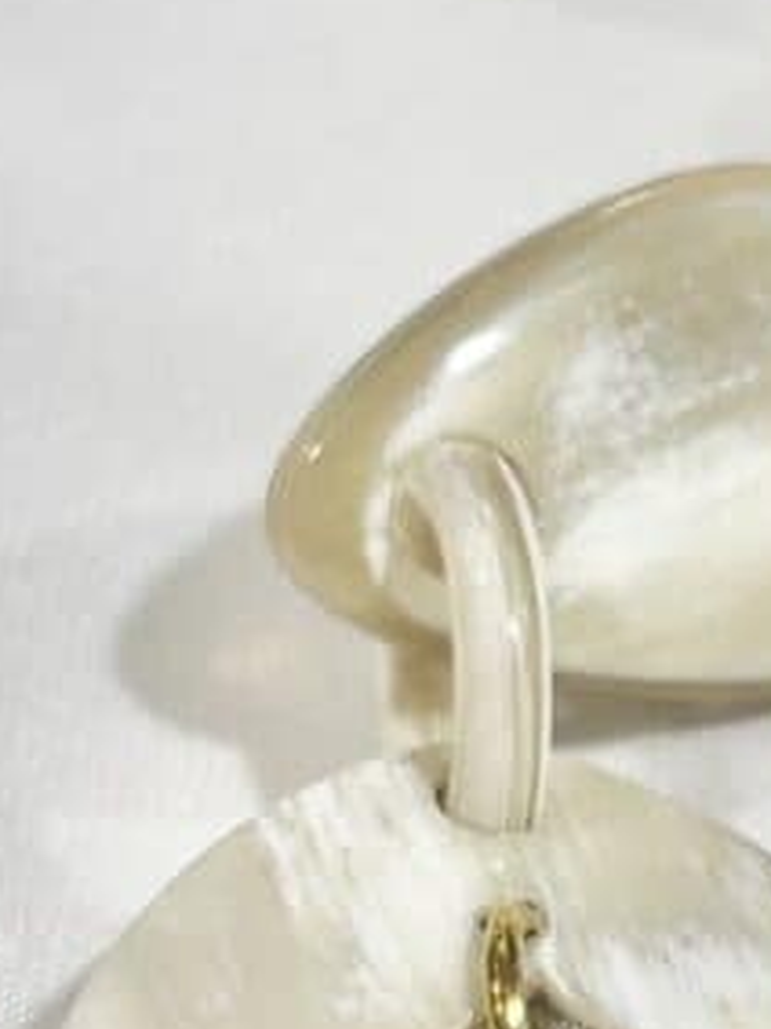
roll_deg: +7.0
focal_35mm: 188
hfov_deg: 7.7
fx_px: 5587
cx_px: 1167
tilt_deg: -36.2
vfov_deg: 10.5
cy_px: 876
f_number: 1.6
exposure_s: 1/290
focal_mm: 5.96
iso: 32
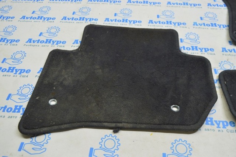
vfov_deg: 38.3
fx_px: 226
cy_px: 78
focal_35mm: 34
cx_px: 118
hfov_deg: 55.2
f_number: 5.6
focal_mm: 23
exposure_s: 1/20
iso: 400
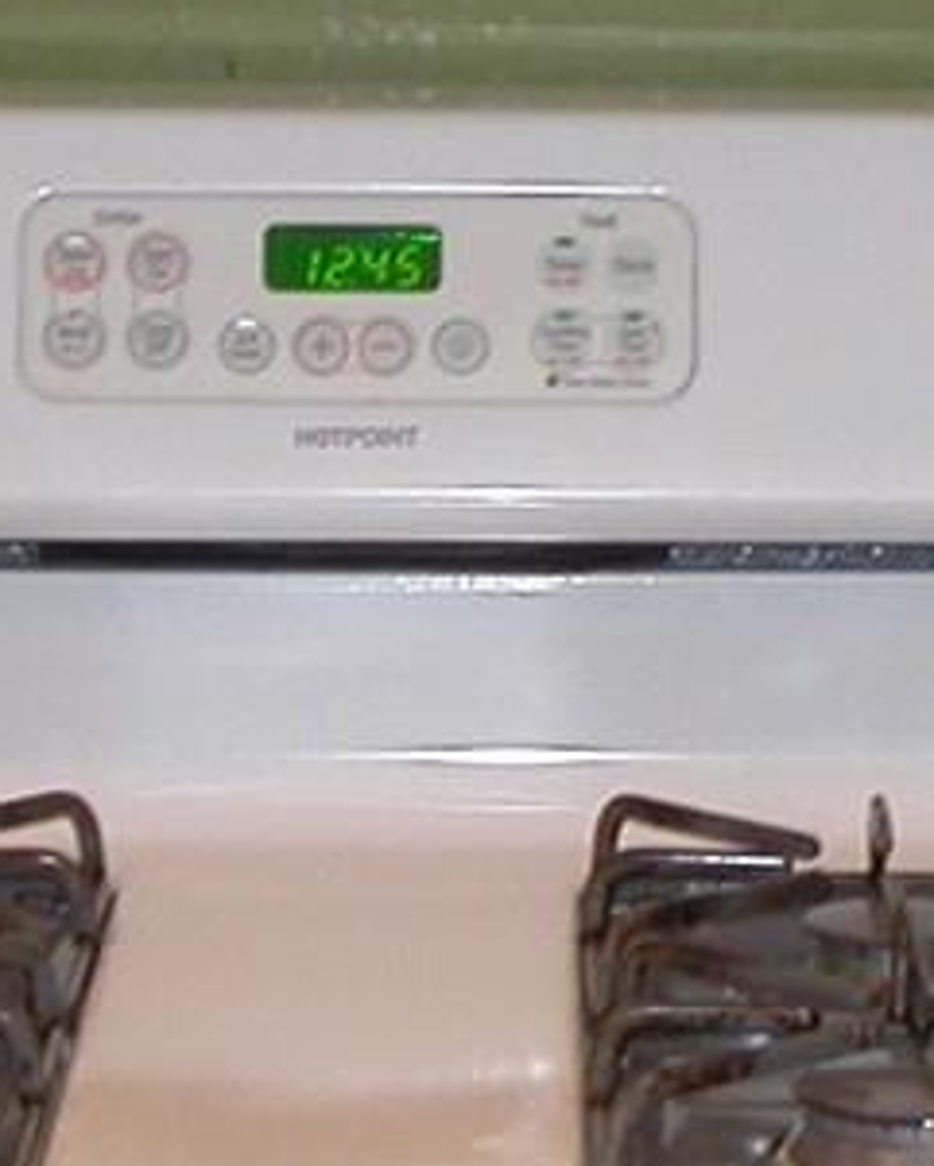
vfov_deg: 9.8
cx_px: 845
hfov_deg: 7.8
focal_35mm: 197
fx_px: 6804
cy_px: 356
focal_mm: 7.85
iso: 100
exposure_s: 1/30
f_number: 2.6
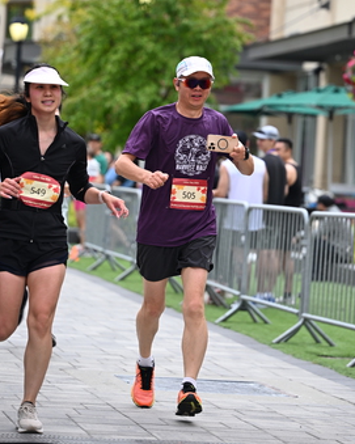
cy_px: 126
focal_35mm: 175
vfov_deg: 11.0
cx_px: 209
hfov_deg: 8.8
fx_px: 2299
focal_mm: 115
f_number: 2.8
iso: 640
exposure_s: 1/2500
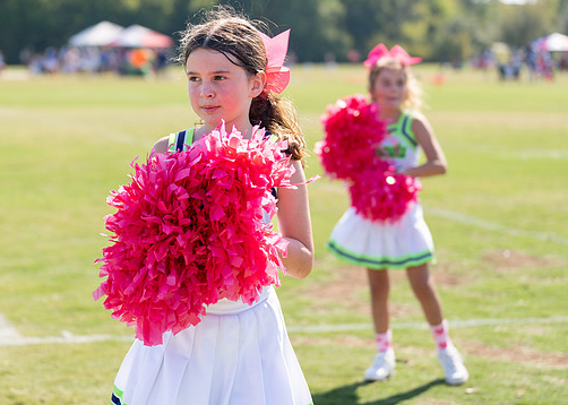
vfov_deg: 14.0
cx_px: 192
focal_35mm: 102
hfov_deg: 19.5
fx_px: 1645
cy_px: 165
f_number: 2.8
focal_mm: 70
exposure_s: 1/1000
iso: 100
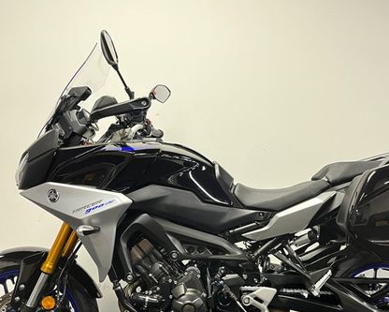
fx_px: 449
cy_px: 210
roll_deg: -0.7
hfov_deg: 46.7
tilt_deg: -1.9
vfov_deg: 37.8
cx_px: 217
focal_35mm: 39
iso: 400
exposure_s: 1/50
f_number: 1.6
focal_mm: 5.1
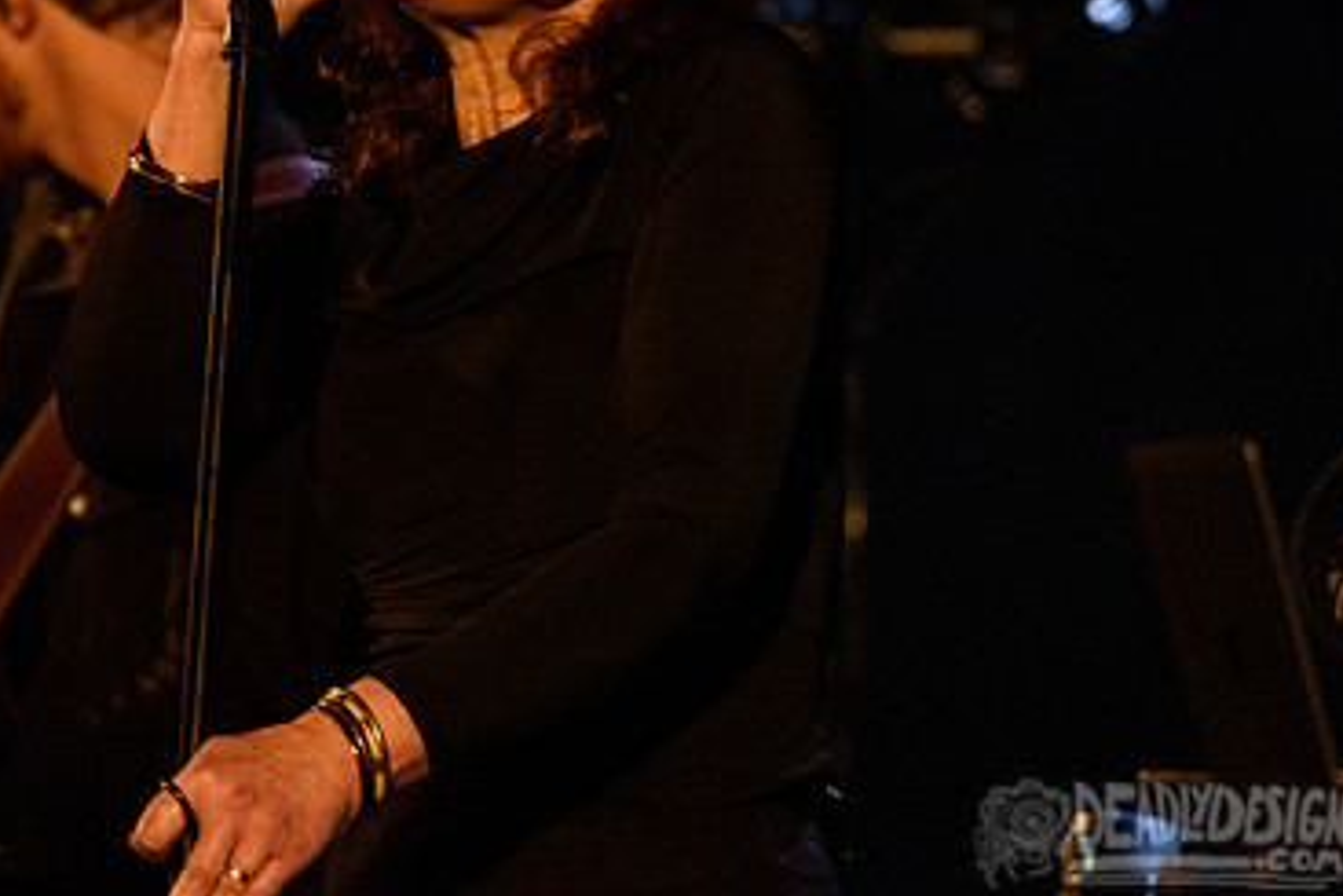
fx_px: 30526
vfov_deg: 1.7
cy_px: 147
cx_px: 432
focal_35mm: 818
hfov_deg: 2.5
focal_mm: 480
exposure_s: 1/160
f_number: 6
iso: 4000
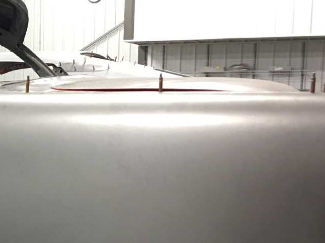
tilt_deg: -4.8
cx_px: -107
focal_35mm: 92
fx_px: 863
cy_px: 198
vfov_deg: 15.9
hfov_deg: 19.5
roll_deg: -0.4
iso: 40
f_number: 2.2
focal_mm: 4.15
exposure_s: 1/15
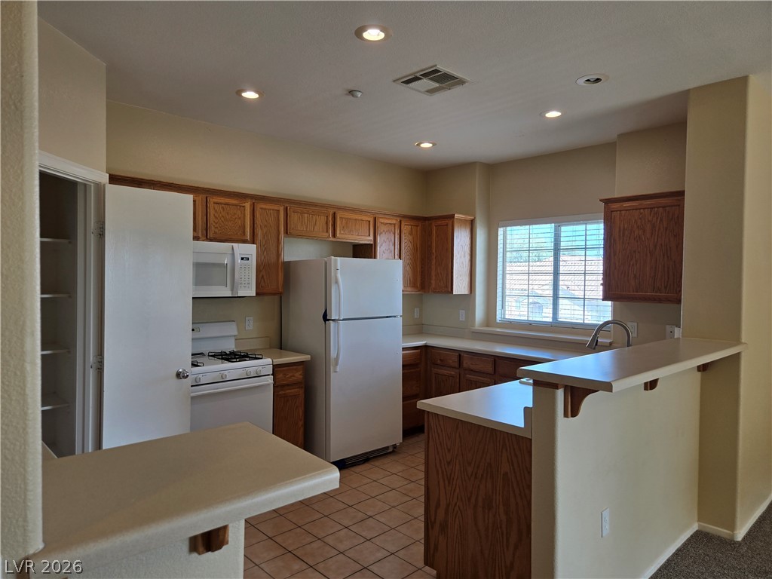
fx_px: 513
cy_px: 290
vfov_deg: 58.9
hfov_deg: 73.9
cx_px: 386
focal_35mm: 23
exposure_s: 1/120
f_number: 1.8
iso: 50
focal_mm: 5.4
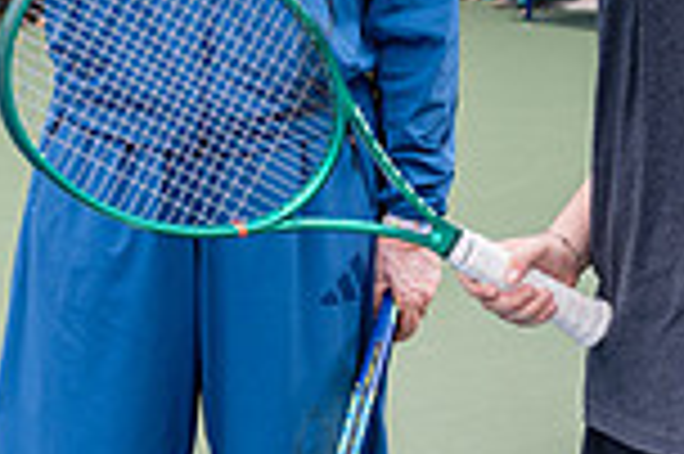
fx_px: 2980
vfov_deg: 8.7
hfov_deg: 13.1
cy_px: 43
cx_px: 310
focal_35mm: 157
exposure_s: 1/500
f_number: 4.5
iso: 400
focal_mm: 40
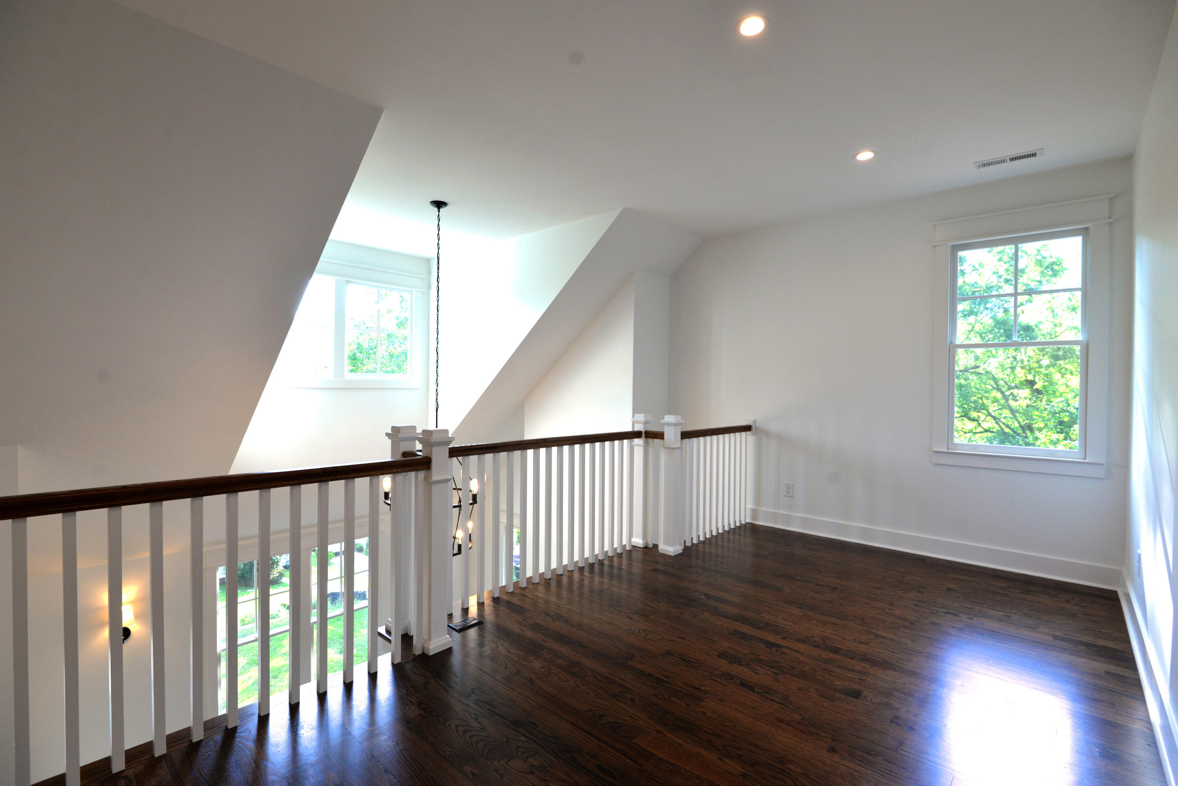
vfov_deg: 73.8
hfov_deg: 96.7
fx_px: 524
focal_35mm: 16
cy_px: 393
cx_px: 589
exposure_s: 1/125
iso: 400
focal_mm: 16
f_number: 5.6
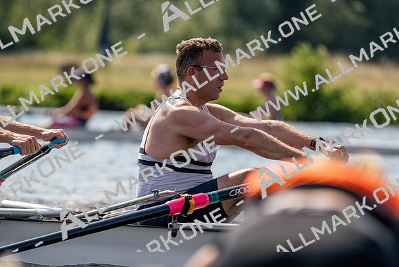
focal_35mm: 400
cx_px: 200
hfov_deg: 5.2
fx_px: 4434
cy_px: 134
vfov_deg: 3.4
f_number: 6.3
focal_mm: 400
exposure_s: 1/1600
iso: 250
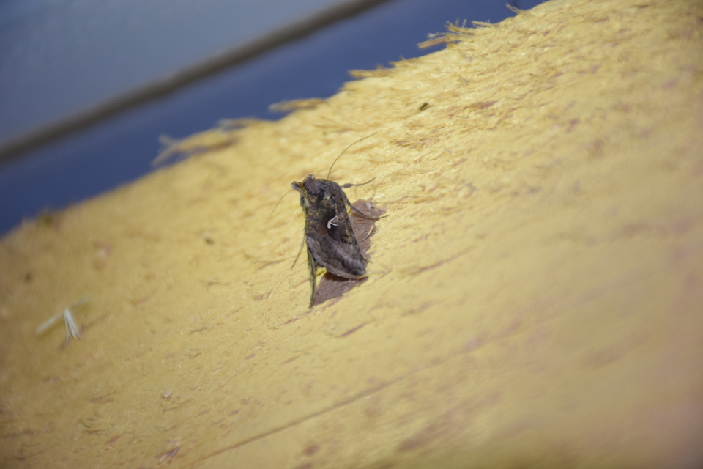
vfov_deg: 6.5
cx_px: 352
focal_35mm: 210
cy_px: 234
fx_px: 4101
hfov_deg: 9.8
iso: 500
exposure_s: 1/100
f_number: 5.6
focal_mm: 140
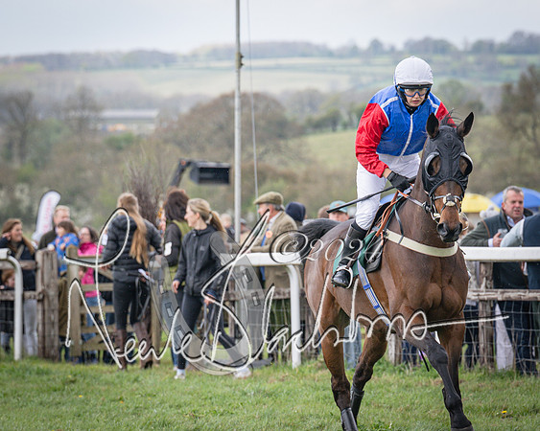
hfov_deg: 7.3
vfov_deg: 5.8
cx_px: 394
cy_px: 294
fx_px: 4225
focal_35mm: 264
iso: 200
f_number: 4
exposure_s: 1/800
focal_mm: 115
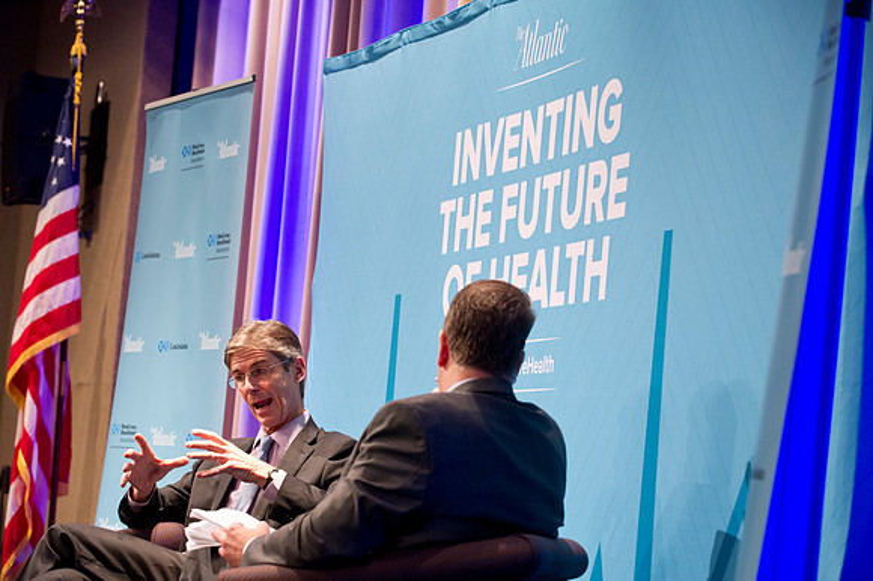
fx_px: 2472
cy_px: 290
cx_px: 436
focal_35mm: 102
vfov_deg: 13.4
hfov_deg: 20.0
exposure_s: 1/80
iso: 2500
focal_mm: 102
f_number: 4
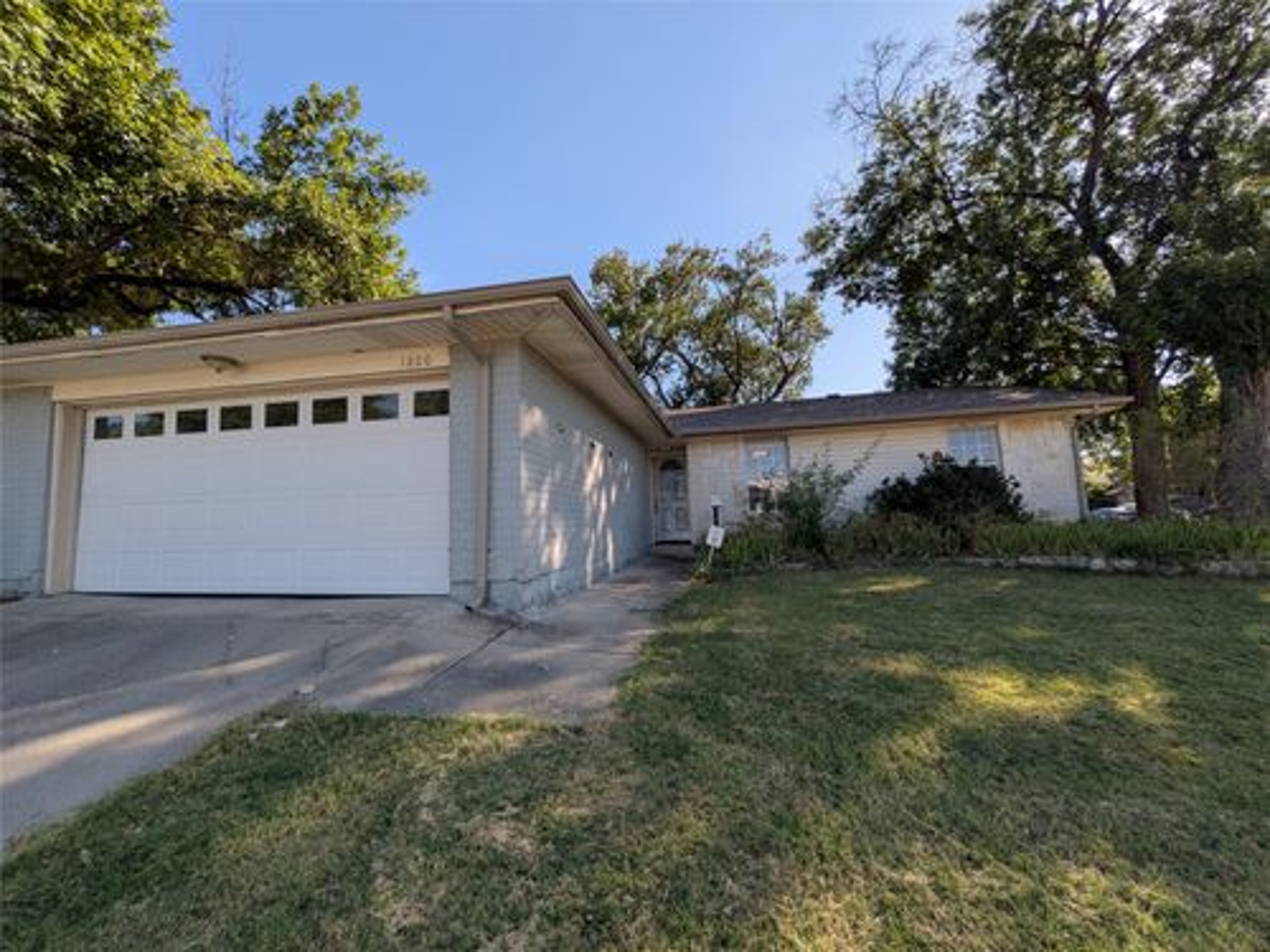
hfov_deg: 102.1
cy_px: 476
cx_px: 635
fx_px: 514
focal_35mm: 14
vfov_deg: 85.7
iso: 46
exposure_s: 1/1337
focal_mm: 1.83
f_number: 2.2
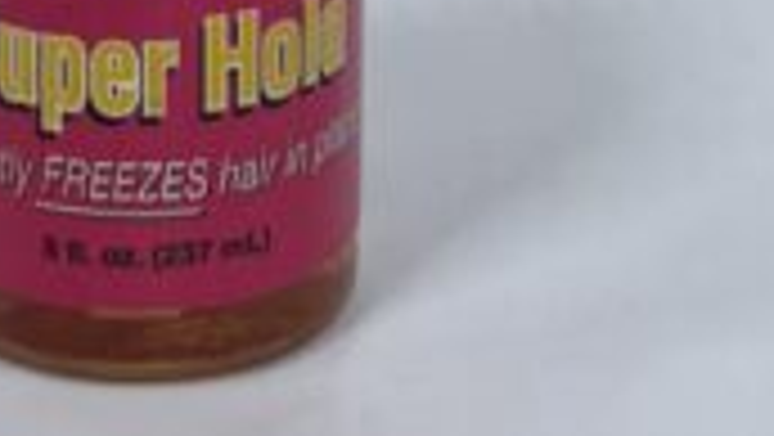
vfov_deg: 6.9
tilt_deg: -13.4
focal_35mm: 162
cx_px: 180
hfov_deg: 13.2
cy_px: -744
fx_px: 3327
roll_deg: -0.9
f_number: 1.78
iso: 50
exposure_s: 1/121
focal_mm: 6.76
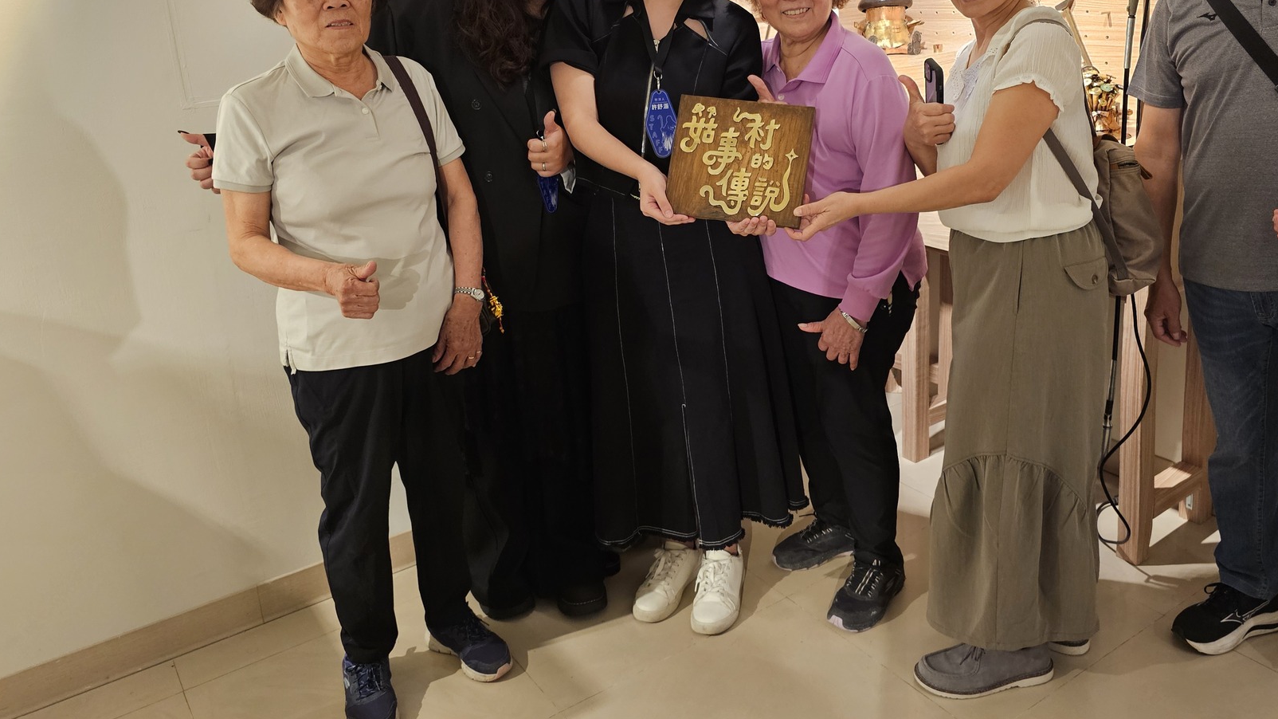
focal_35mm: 30
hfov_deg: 64.0
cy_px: 223
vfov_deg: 38.4
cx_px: 729
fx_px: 1017
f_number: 1.7
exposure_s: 1/120
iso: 500
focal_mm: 6.3
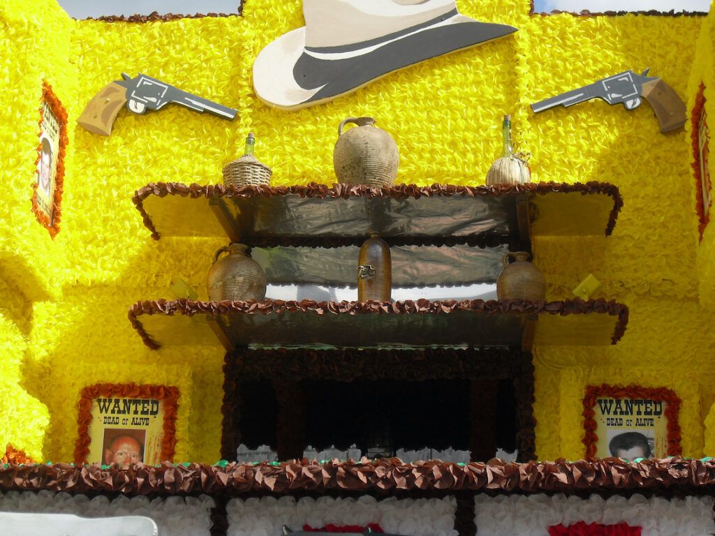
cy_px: 268
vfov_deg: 19.9
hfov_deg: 26.3
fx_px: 1528
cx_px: 358
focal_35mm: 74
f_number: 4
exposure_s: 1/500
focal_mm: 11.8
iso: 80
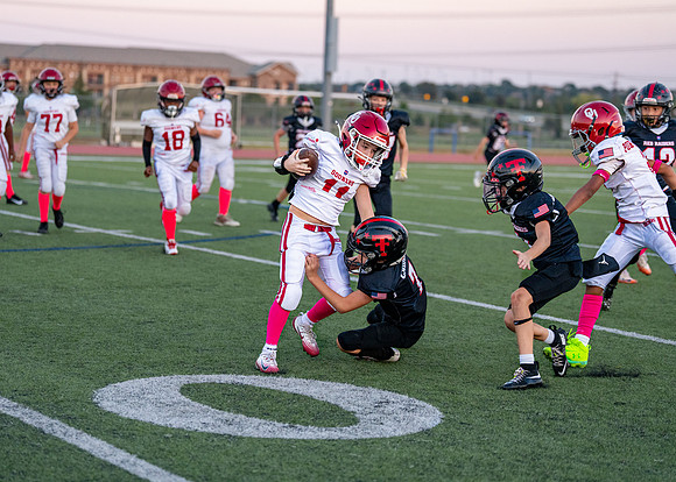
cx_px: 338
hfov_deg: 20.1
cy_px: 241
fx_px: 1911
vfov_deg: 14.4
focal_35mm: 100
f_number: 2.8
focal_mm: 95
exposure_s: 1/1250
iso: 2500
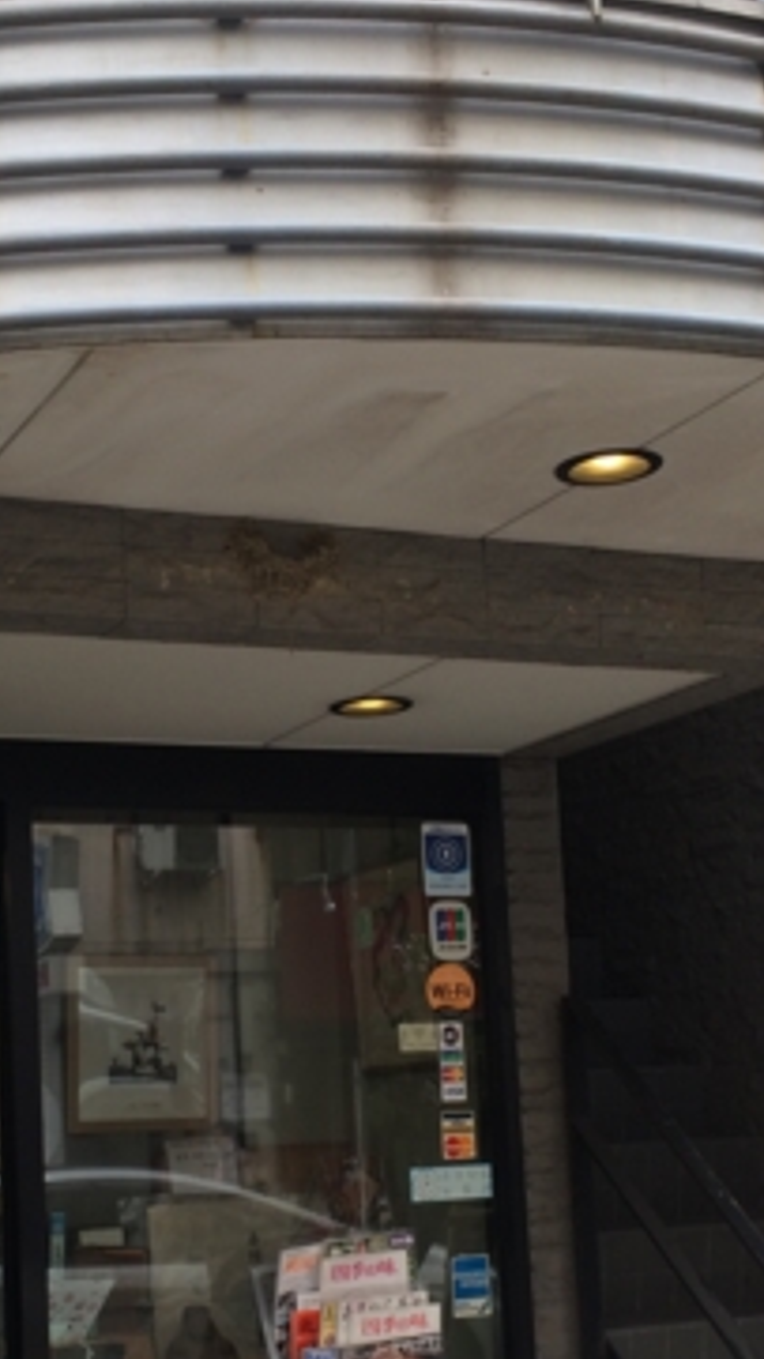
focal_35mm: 56
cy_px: 911
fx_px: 2017
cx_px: 327
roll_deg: +3.9
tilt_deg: +7.3
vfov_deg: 36.8
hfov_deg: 21.4
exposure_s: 1/167
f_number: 2.2
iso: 32
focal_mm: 4.15
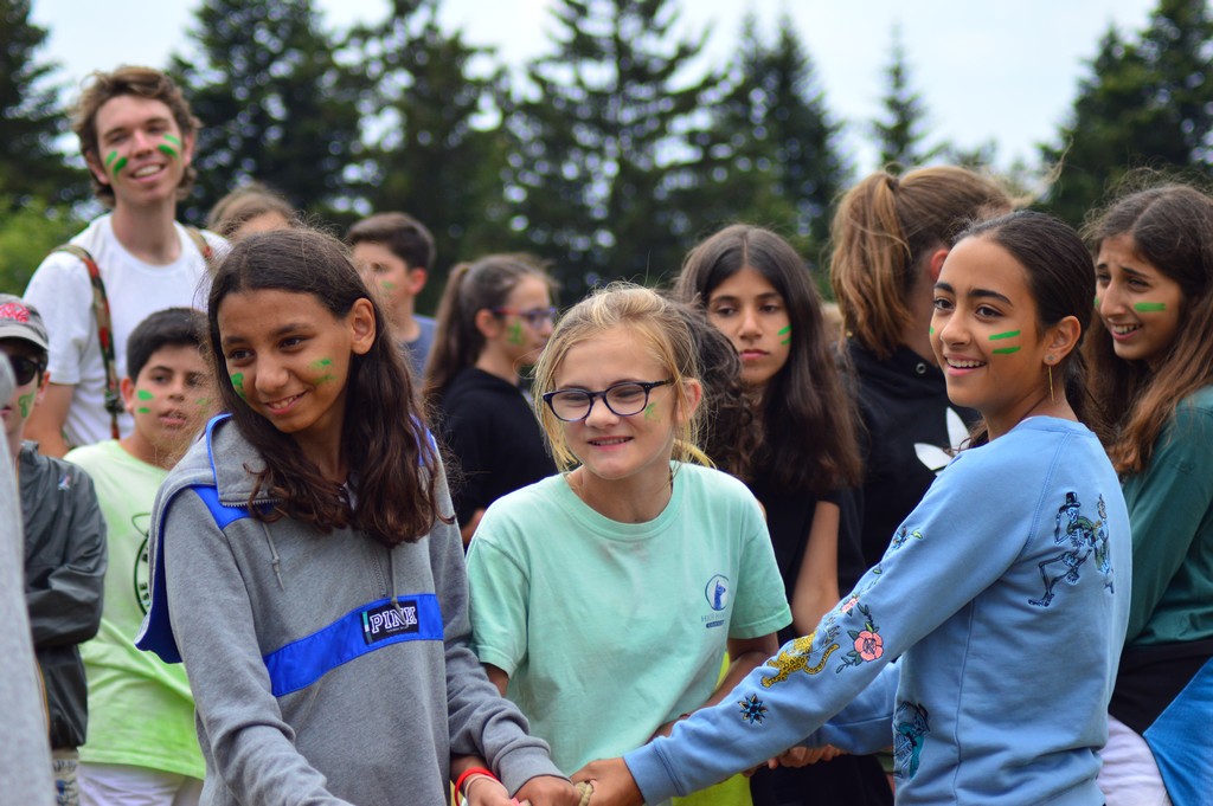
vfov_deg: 13.0
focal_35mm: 105
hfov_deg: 19.5
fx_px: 3535
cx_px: 606
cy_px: 403
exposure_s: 1/1600
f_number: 4
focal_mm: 70
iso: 400
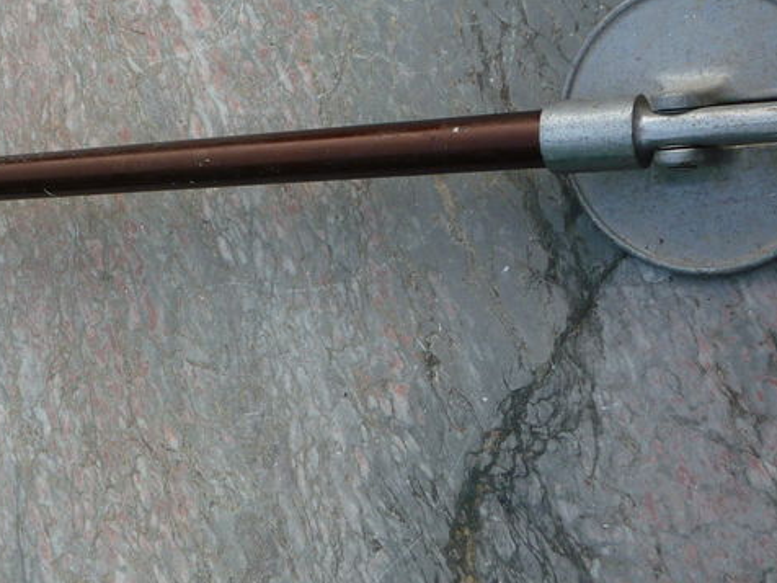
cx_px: 194
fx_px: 1414
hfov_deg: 30.2
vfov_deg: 23.2
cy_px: 217
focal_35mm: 63
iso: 100
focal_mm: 5.2
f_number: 4
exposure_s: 1/200
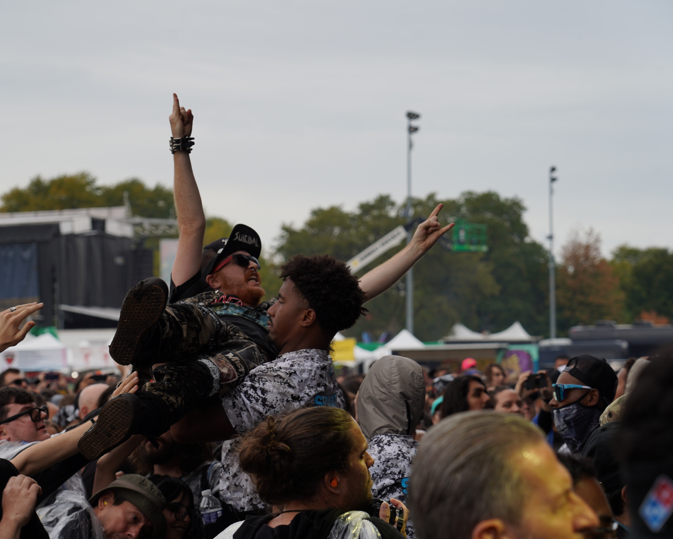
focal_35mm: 119
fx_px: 2370
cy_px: 270
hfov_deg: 16.1
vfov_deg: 13.0
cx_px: 273
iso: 100
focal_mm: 105
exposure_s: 1/320
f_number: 6.3
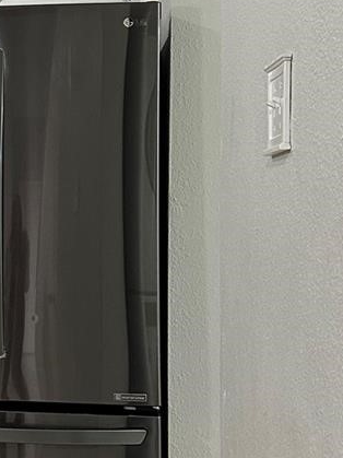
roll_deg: -0.1
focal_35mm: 88
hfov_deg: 15.3
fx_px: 1163
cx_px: -200
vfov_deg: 22.2
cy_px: 196
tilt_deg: +1.6
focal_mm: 6.86
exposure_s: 1/60
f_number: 1.78
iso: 320
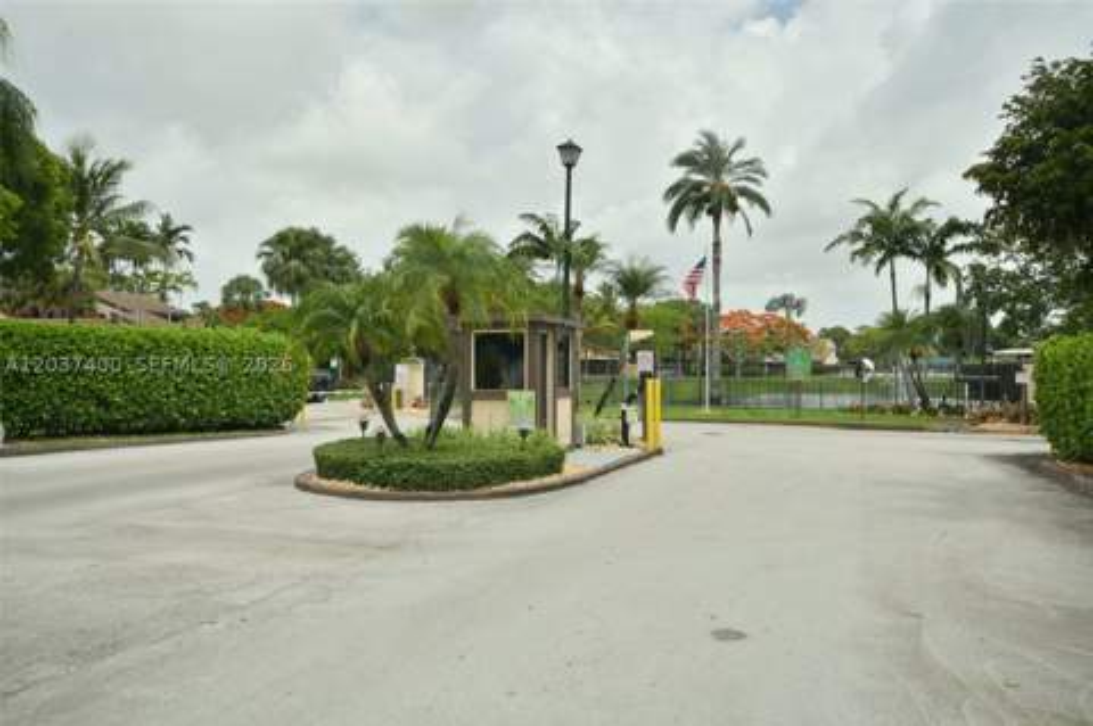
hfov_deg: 62.0
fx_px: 910
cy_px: 363
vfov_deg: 43.5
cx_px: 546
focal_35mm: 30
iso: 100
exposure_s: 1/250
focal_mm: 20
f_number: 8
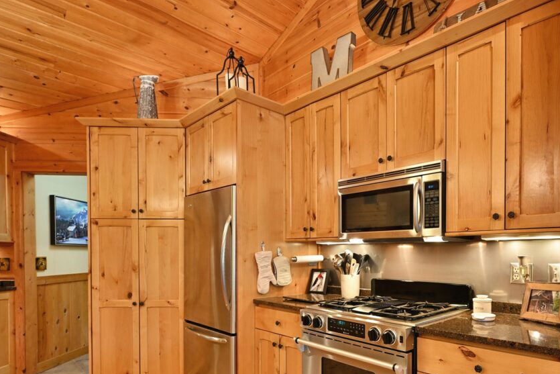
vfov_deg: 53.7
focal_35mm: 23
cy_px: 258
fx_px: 358
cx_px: 353
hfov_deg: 74.6
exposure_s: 1/8
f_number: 5.6
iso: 400
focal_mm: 16
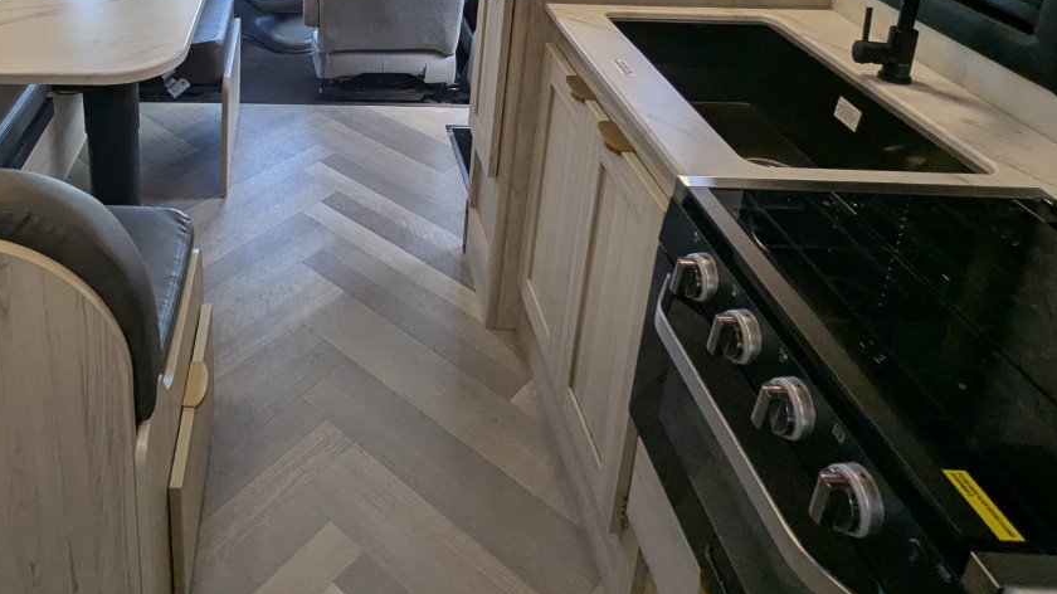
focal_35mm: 29
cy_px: -62
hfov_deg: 62.9
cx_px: 286
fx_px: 813
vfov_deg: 34.6
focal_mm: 2.35
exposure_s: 1/135
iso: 169
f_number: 2.2
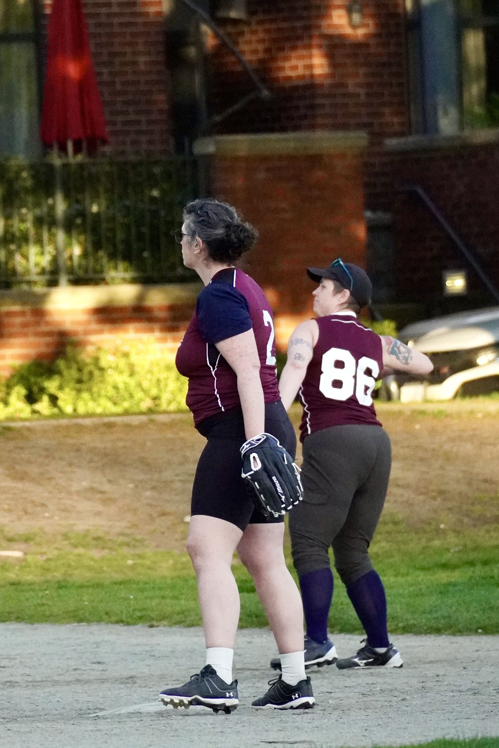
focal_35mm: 387
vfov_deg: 5.3
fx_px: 8047
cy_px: 374
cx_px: 250
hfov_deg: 3.6
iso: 5000
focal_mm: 258
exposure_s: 1/2000
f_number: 6.3
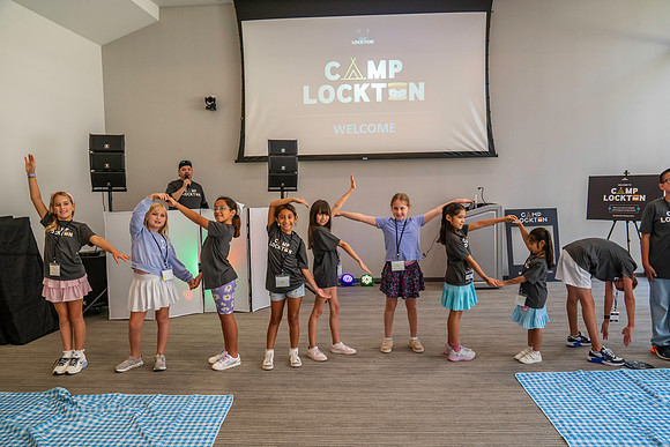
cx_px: 335
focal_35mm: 27
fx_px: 503
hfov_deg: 67.4
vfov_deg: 48.0
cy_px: 224
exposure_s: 1/160
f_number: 4
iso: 2000
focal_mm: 27
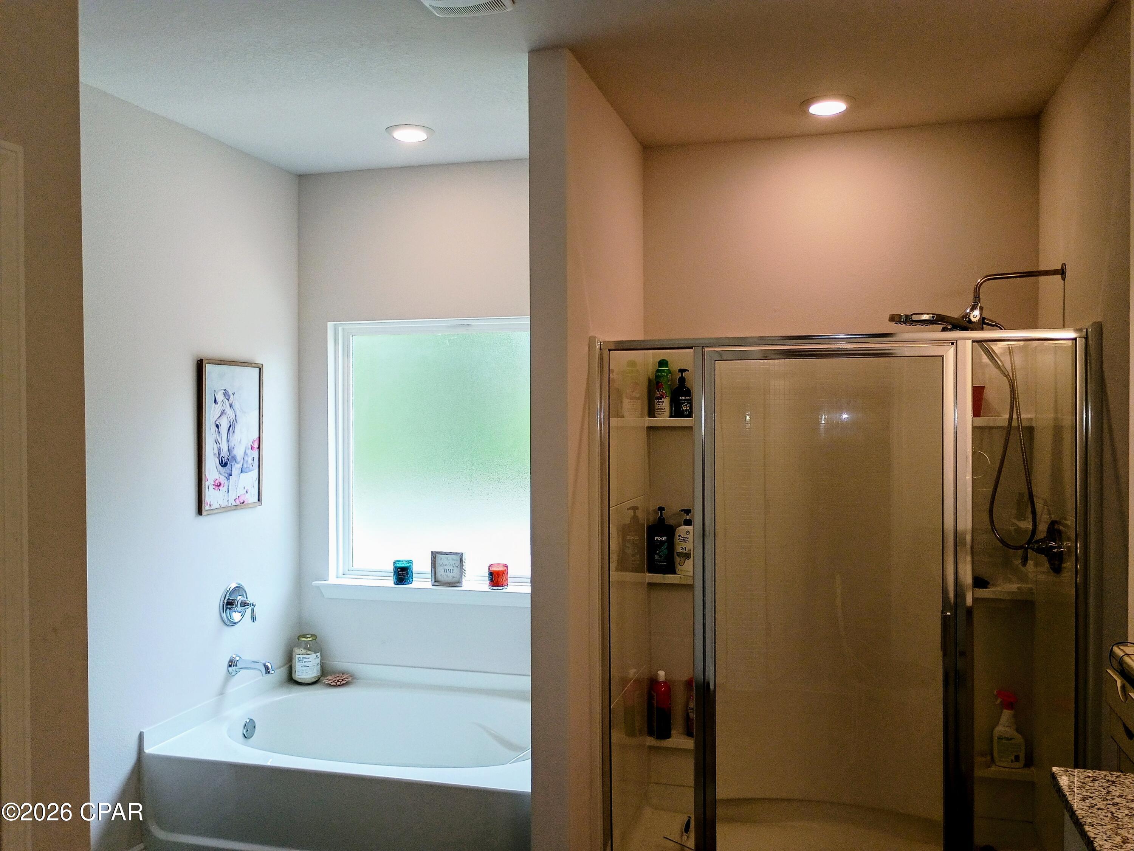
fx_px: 950
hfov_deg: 61.7
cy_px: 426
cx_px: 567
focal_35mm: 29
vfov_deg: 48.2
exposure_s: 1/60
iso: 111
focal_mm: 4.27
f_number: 1.8
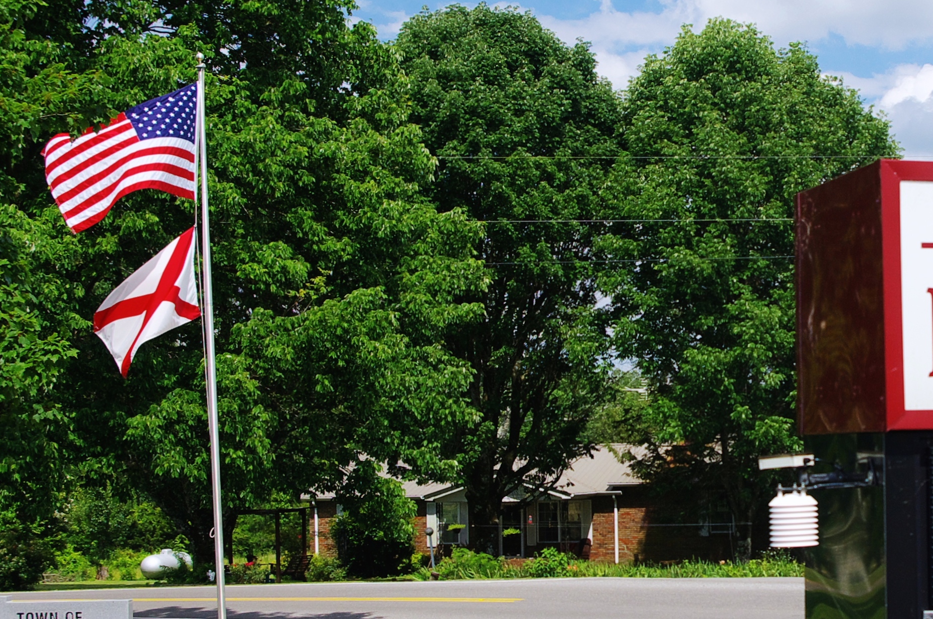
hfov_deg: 25.4
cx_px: 798
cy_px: 350
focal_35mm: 78
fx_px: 2019
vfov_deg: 17.4
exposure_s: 1/400
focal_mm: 23.13
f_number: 5.6
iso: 200
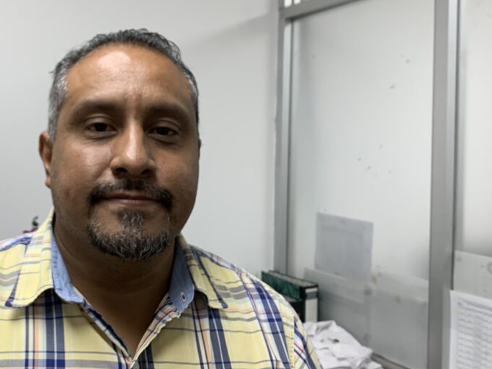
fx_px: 554
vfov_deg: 36.8
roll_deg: -2.3
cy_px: 164
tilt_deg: -1.4
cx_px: 128
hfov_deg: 46.3
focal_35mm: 39
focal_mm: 4.25
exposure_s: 1/60
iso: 80
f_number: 1.8
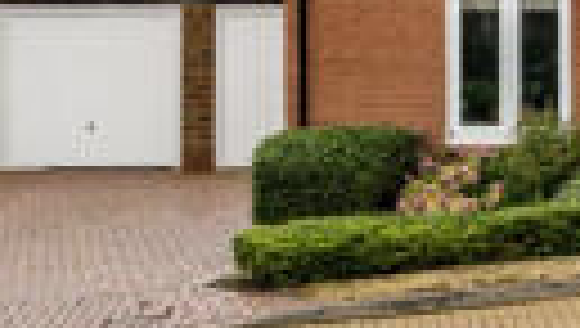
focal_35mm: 116
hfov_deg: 16.8
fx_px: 1787
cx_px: 854
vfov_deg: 9.9
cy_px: -281
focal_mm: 20
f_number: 8
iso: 400
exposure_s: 1/400
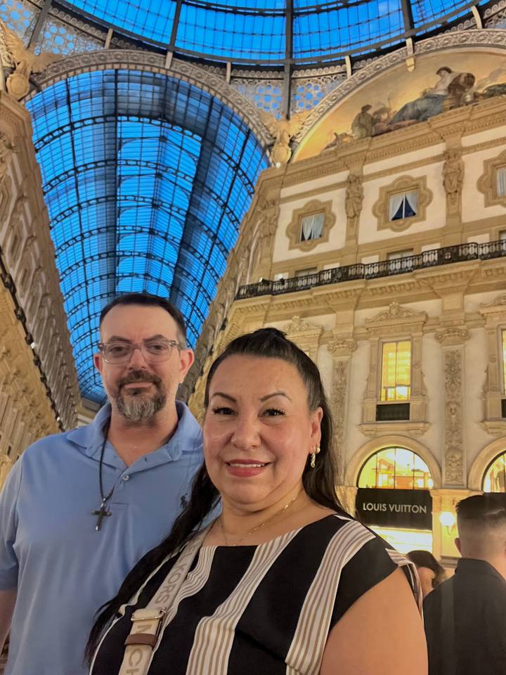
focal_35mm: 30
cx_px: 253
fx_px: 585
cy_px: 338
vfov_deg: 60.0
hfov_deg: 46.8
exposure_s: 1/25
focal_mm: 2.71
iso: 640
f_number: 2.2
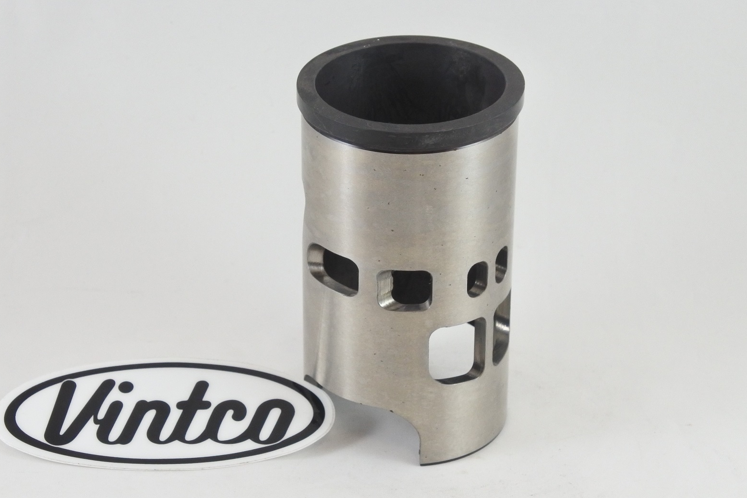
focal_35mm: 78
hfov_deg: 26.0
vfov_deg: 17.5
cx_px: 342
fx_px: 1618
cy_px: 251
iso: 720
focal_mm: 26.4
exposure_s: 1/125
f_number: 5.3
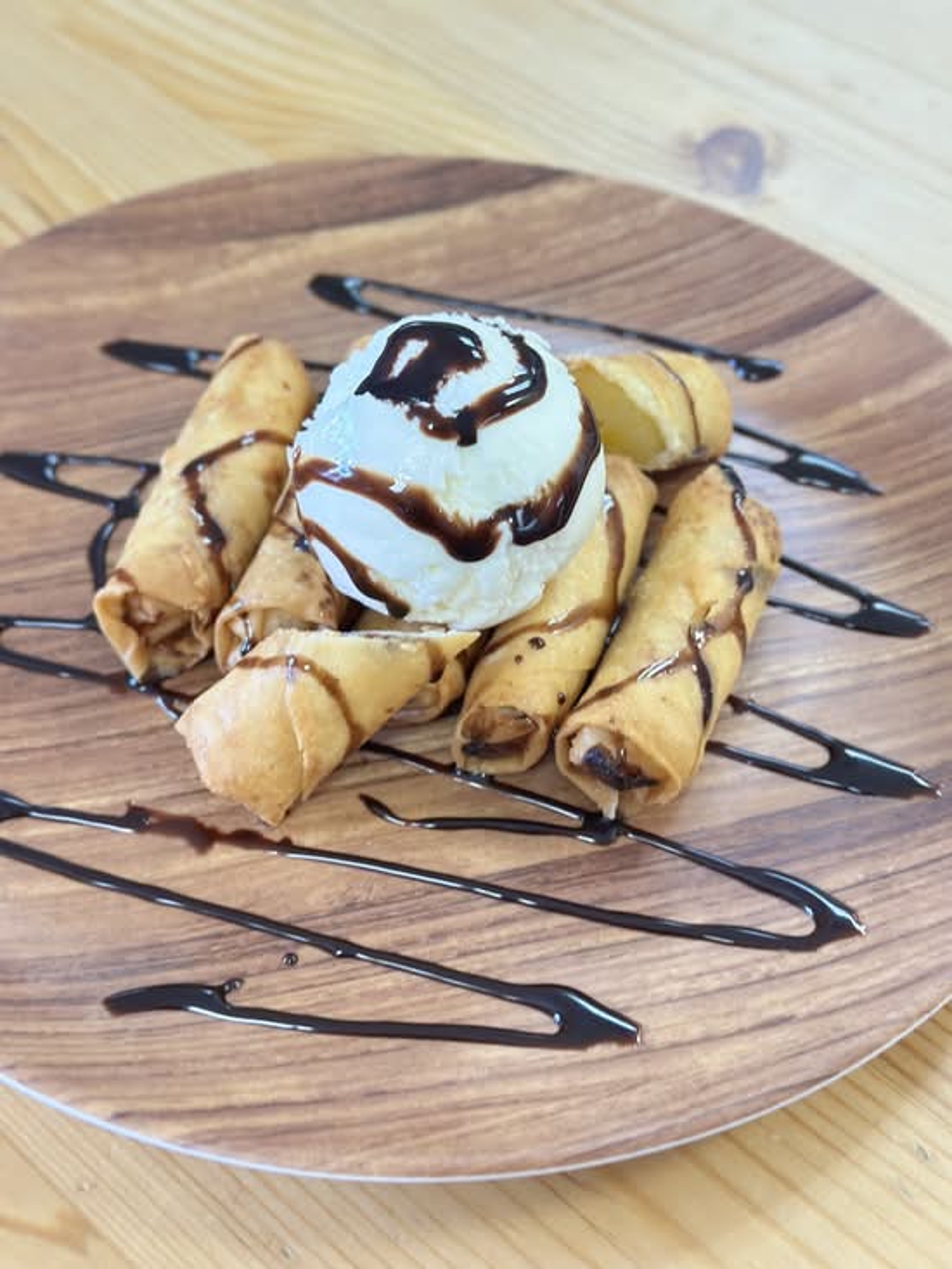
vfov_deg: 39.7
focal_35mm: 48
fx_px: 1760
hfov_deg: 30.3
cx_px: 476
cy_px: 634
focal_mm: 6.86
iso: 125
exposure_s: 1/41
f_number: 1.78
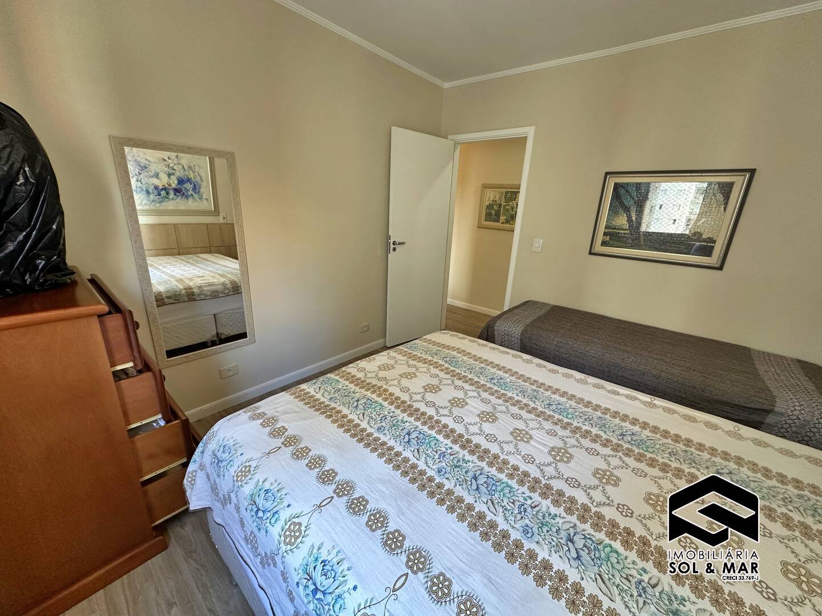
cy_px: 308
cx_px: 411
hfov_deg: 102.1
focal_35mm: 14
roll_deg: -2.8
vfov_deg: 85.7
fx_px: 332
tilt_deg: -17.3
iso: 200
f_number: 2.2
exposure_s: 1/120
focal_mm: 2.22
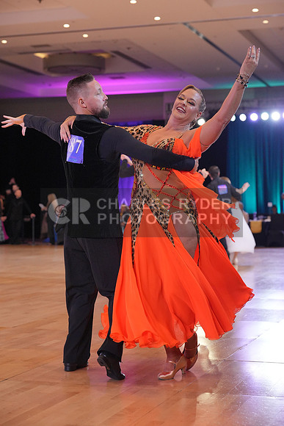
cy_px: 213
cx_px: 142
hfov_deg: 19.5
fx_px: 828
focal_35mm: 70
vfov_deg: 28.8
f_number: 4
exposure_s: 1/500
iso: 3200
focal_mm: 70
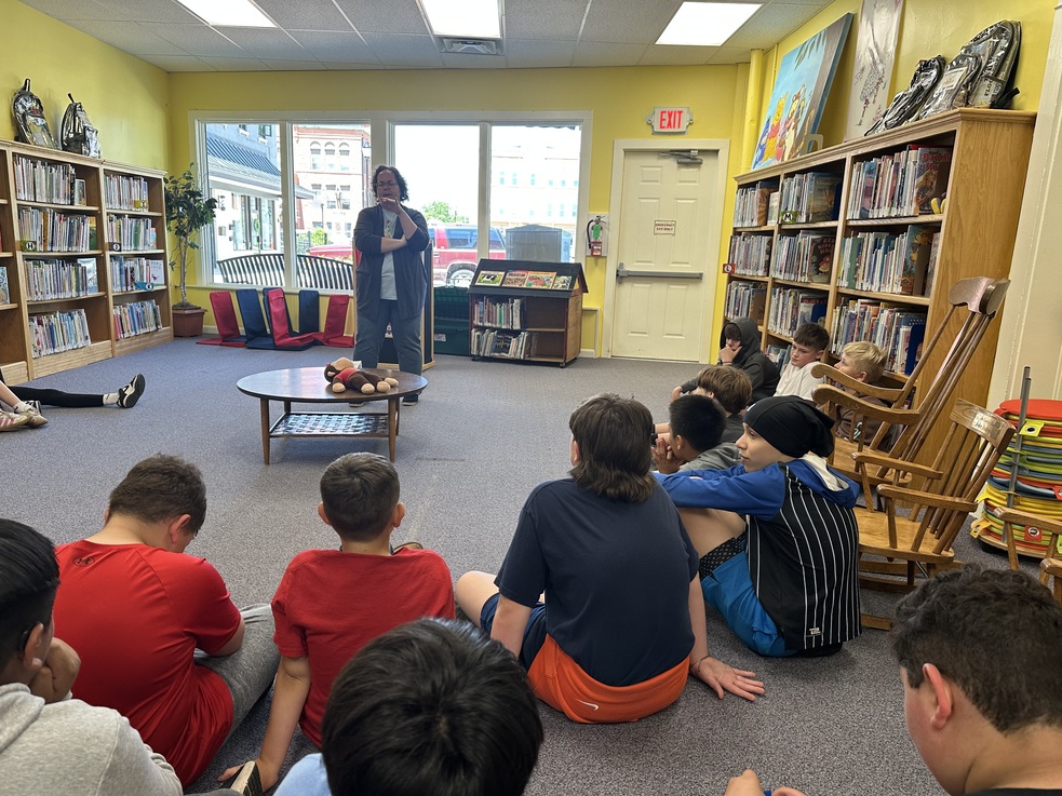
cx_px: 529
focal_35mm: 25
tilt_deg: -11.7
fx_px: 767
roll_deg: -1.4
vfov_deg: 54.9
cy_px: 414
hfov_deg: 69.4
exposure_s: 1/120
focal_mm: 6.86
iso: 80
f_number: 1.78
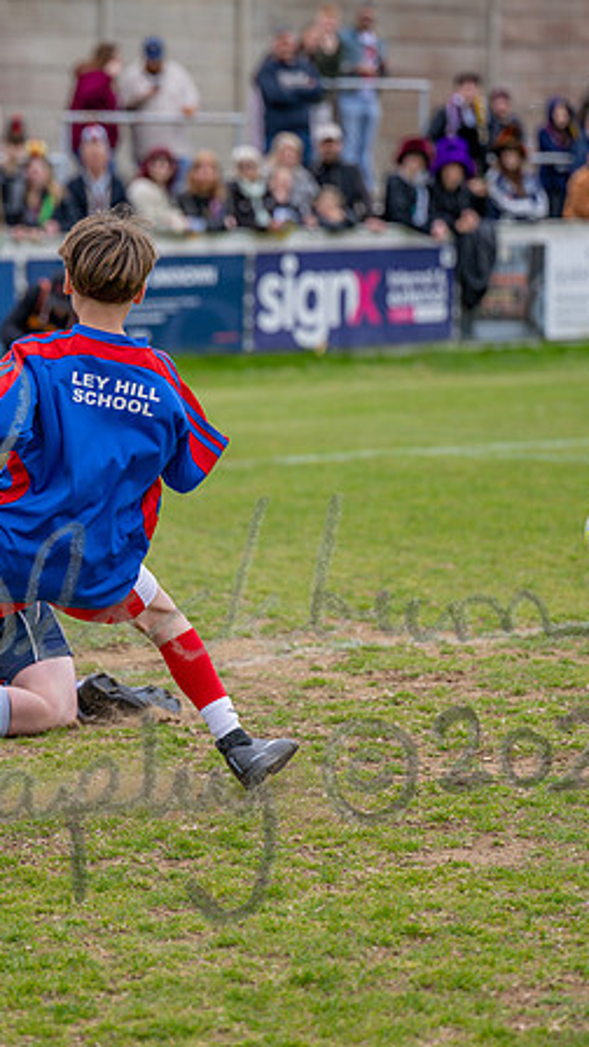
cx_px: 152
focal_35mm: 166
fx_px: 4609
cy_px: 524
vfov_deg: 13.0
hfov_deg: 7.3
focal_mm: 105
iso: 125
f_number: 2.8
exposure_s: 1/1250
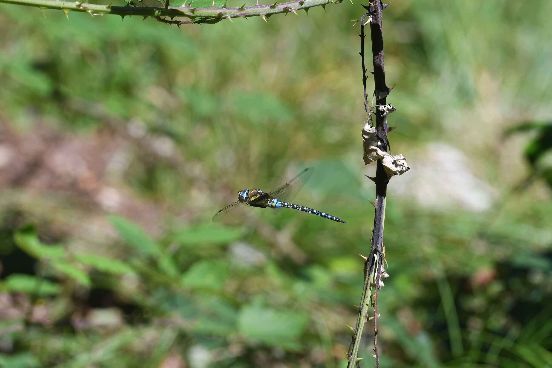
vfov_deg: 2.2
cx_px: 276
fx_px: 9659
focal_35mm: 630
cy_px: 184
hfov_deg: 3.3
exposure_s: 1/640
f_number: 5.6
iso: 500
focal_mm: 420
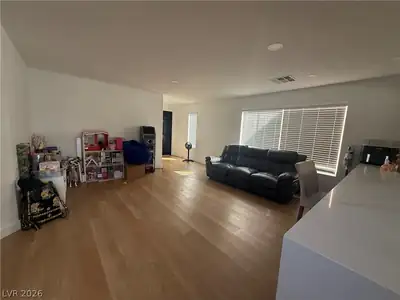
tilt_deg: -8.2
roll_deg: -3.0
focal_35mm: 14
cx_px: 200
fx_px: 162
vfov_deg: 85.7
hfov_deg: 102.1
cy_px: 150
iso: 125
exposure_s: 1/99
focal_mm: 2.22
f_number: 2.2
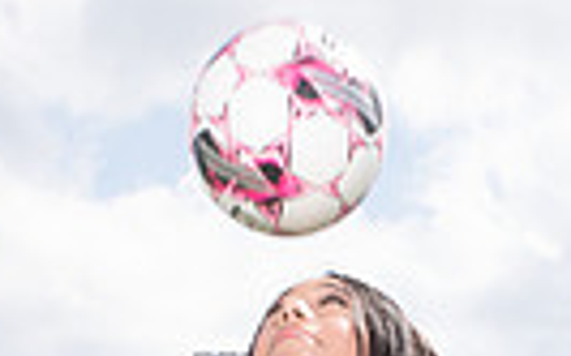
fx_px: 2038
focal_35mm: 131
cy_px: 922
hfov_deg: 15.9
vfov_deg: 8.8
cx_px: 339
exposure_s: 1/400
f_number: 7.1
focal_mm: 38
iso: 125
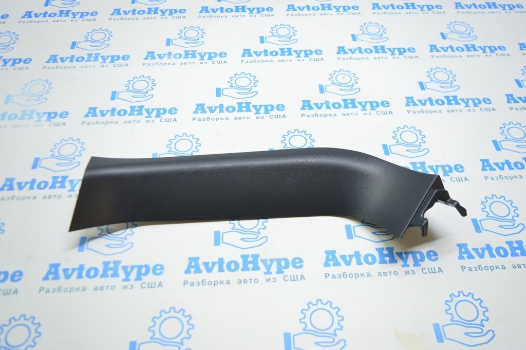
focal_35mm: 34
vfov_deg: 38.3
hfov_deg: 55.1
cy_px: 175
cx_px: 263
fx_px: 504
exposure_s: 1/40
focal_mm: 23
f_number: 3.8
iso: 400
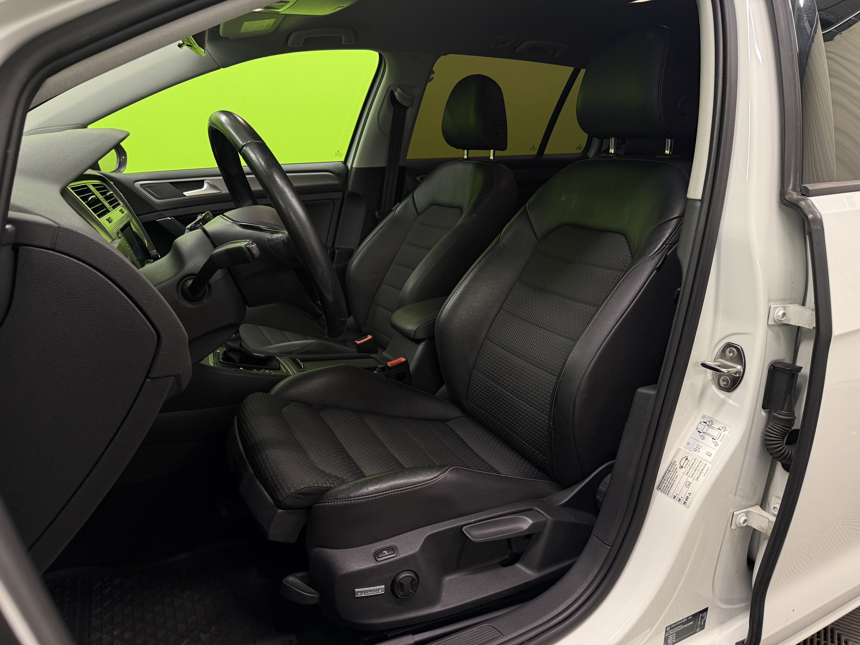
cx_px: 430
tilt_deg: -15.9
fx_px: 596
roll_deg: -1.0
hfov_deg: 71.6
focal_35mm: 24
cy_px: 322
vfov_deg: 56.8
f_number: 1.78
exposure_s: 1/50
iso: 160
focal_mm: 6.76
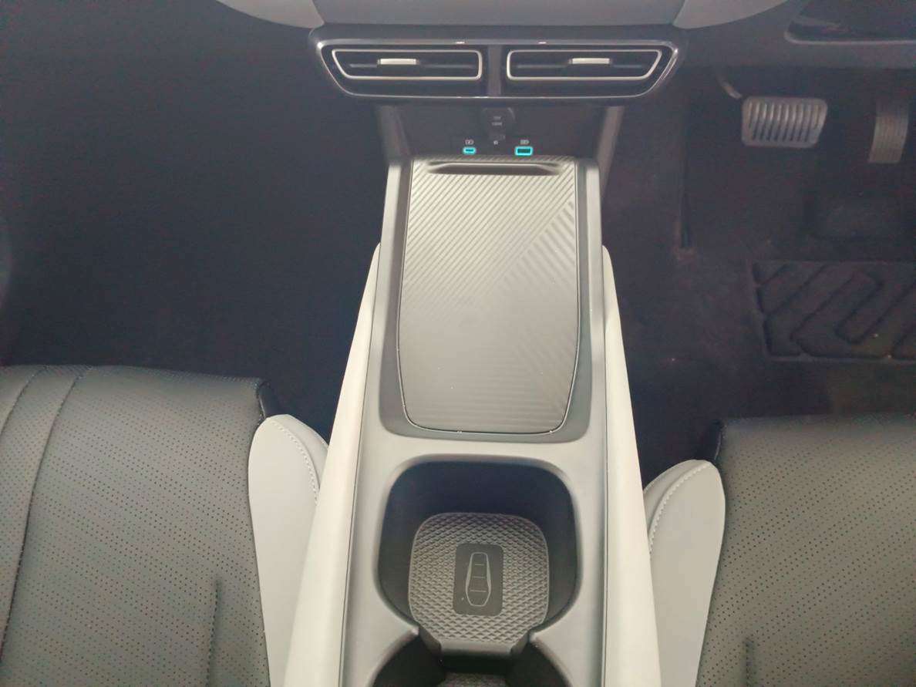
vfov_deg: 54.9
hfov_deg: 69.4
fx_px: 662
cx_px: 458
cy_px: 344
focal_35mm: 25
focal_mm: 4.84
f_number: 1.79
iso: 4053
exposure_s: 1/16.7
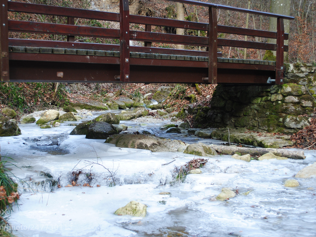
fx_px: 462
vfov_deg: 28.8
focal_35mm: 51
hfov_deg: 37.7
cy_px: 118
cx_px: 139
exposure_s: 1/50
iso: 200
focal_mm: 29
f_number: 4.5
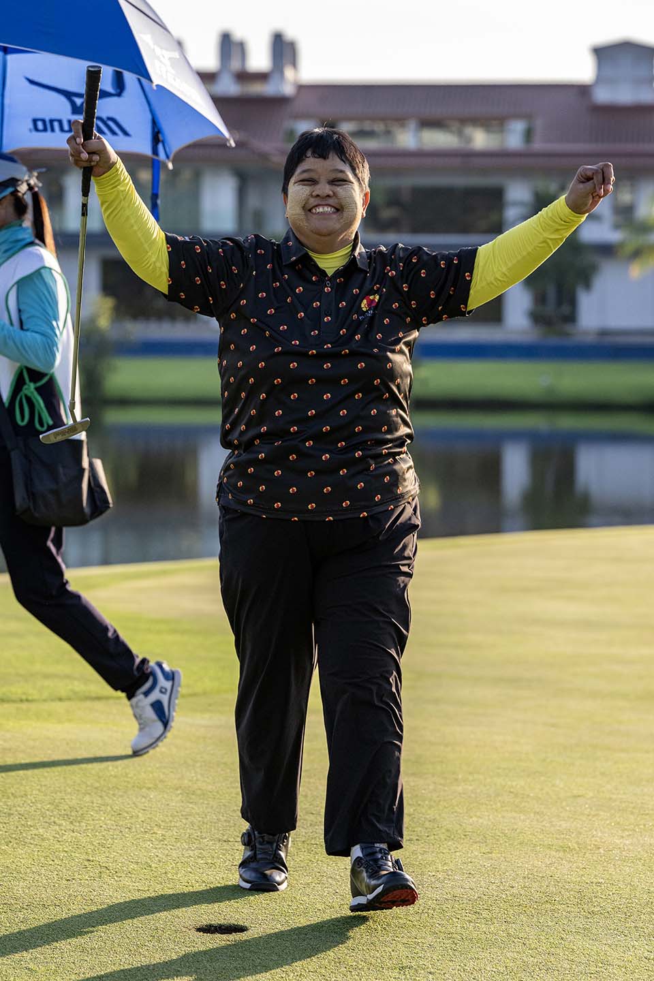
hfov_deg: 13.0
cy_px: 490
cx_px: 327
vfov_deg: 19.5
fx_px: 2861
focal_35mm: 105
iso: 1000
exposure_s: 1/2000
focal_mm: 105
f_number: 4.5
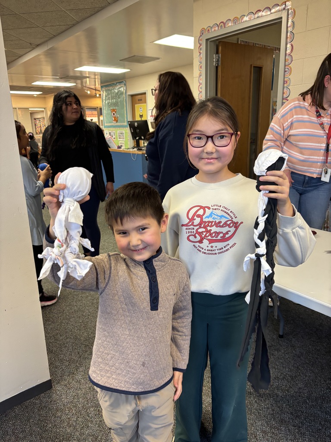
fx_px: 331
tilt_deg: -14.3
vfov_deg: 67.3
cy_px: 221
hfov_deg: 53.1
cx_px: 166
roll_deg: +2.3
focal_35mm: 26
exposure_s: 1/60
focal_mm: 5.96
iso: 250
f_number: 1.6
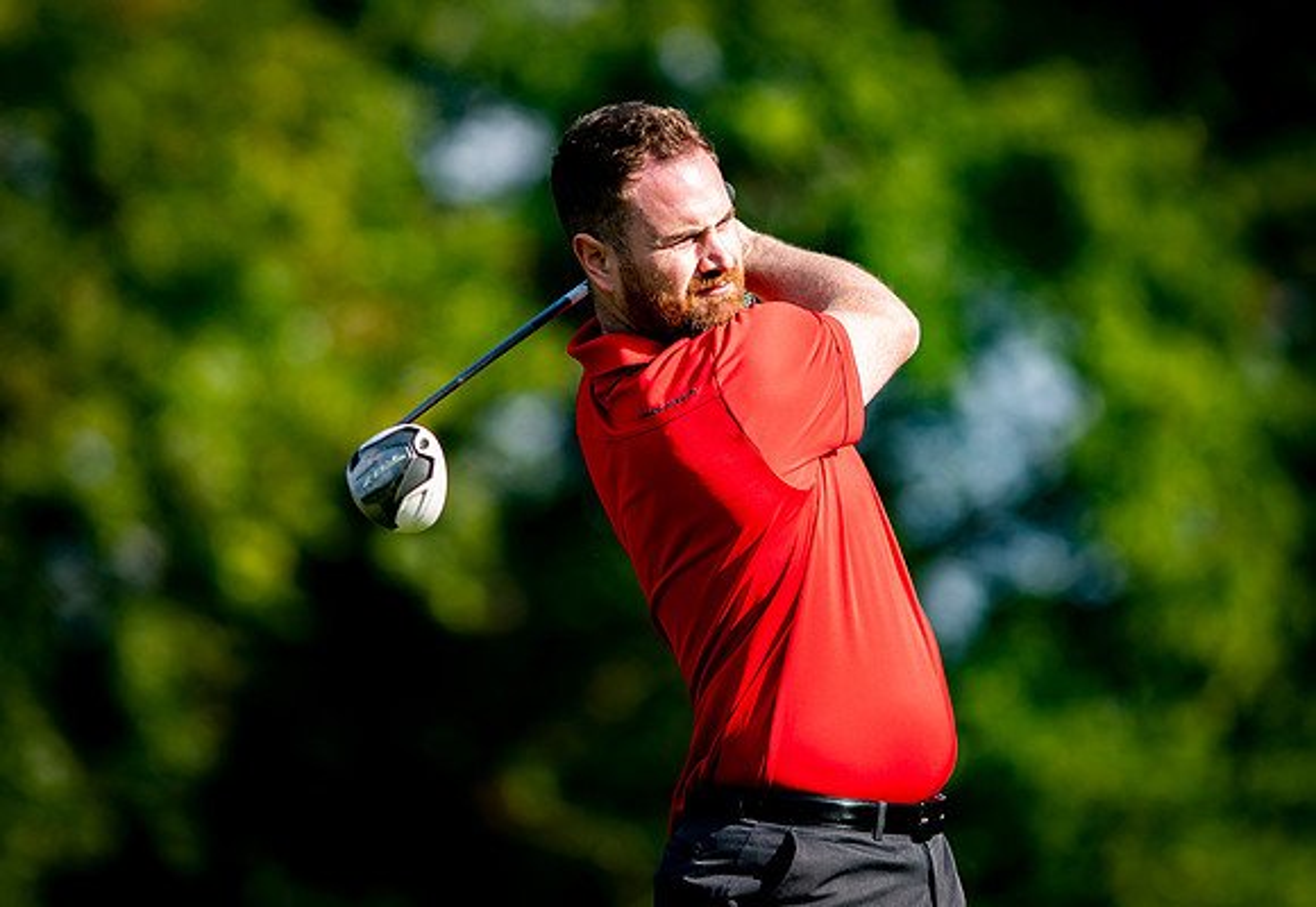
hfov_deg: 3.5
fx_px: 21767
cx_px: 698
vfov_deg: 2.4
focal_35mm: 589
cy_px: 416
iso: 160
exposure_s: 1/1600
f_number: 2.8
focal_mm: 300
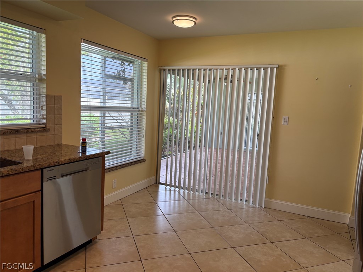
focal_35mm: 26
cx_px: 182
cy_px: 136
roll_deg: -3.5
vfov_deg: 53.1
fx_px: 273
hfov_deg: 67.3
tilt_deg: -6.0
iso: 80
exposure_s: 1/231
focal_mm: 5.96
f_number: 1.6
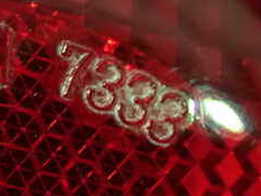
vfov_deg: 13.2
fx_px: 844
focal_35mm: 112
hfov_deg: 16.8
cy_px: 72
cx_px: -51
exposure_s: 1/25
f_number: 2.9
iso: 1600
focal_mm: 7.84
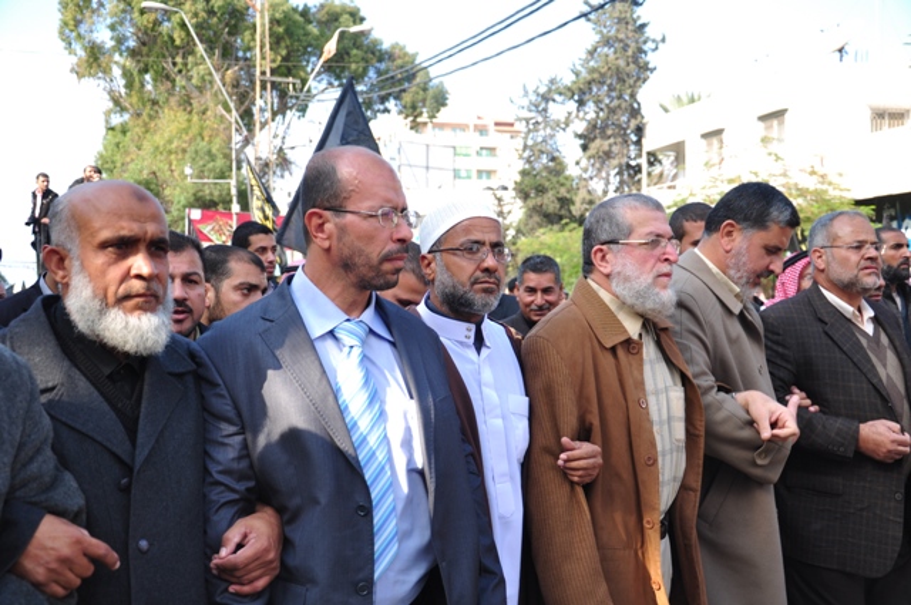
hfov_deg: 46.5
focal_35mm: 42
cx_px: 456
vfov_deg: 31.8
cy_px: 302
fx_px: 1061
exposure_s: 1/160
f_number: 4.5
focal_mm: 28
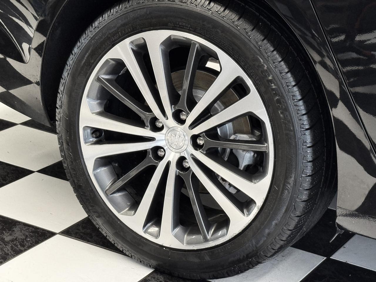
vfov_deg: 15.7
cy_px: 141
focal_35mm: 94
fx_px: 1021
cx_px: 188
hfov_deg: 20.9
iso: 200
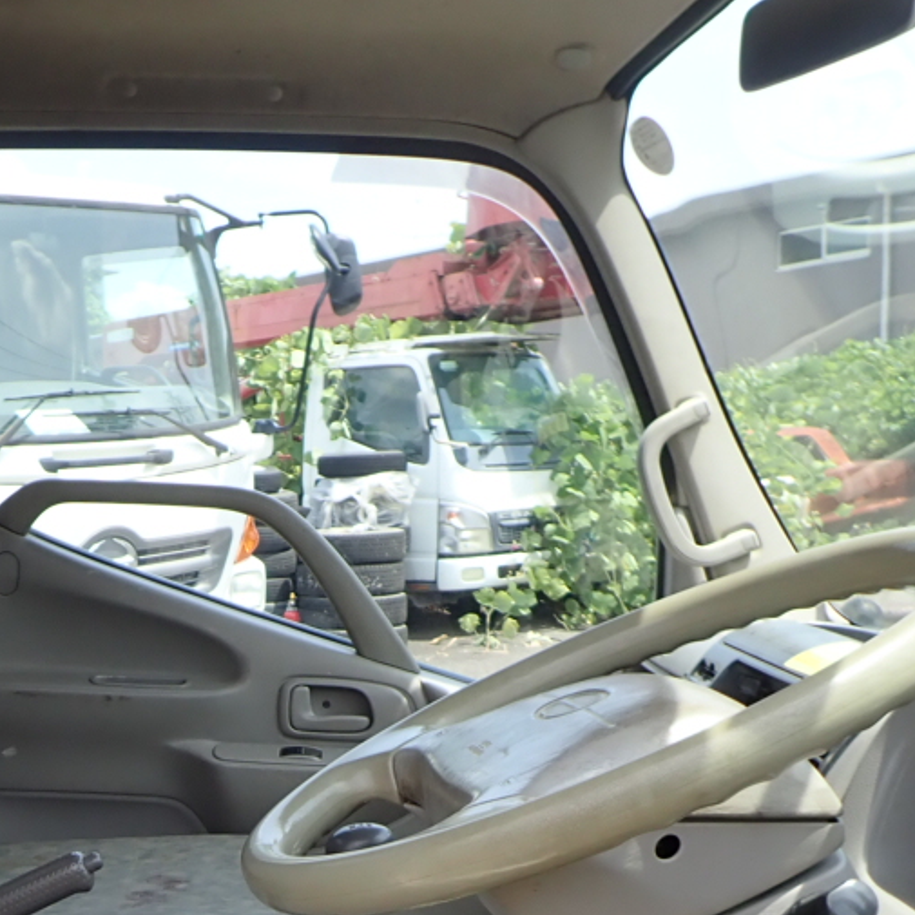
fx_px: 1675
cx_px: 67
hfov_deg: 29.1
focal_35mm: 56
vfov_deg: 29.4
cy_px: 815
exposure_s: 1/320
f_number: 2.8
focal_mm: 4.5
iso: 100
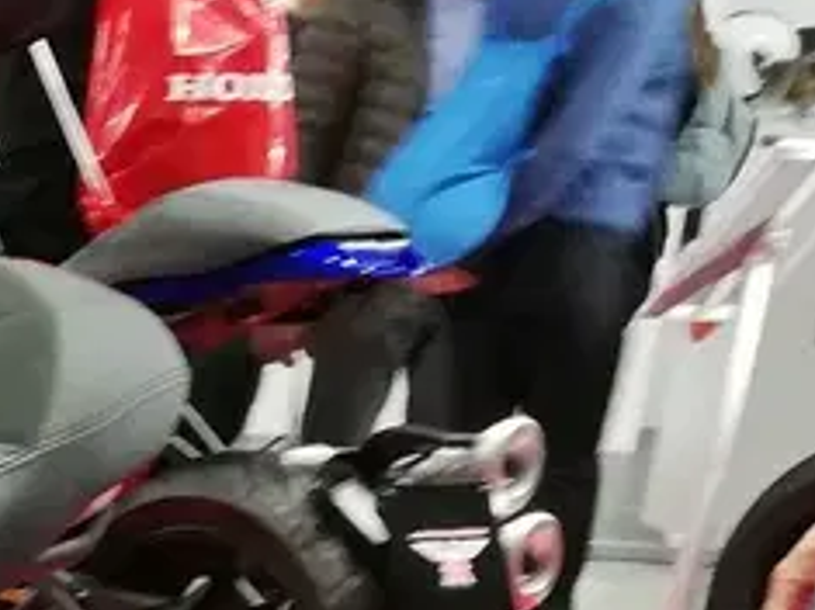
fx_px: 3130
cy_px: 1289
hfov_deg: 12.2
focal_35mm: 133
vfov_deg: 10.1
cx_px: -1072
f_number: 2.2
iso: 200
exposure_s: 1/33.3
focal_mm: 3.81
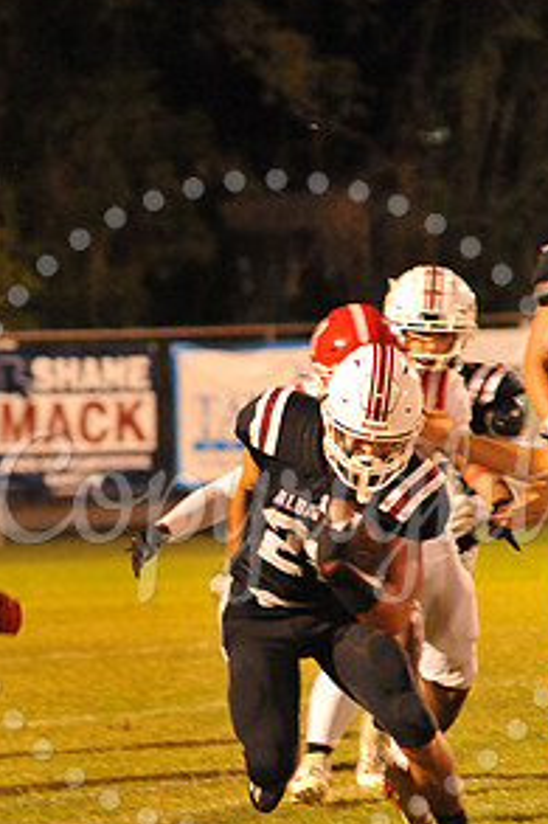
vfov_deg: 5.2
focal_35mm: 396
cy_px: 506
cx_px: 270
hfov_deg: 3.5
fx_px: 9052
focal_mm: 200
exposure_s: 1/160
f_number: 5
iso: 5000
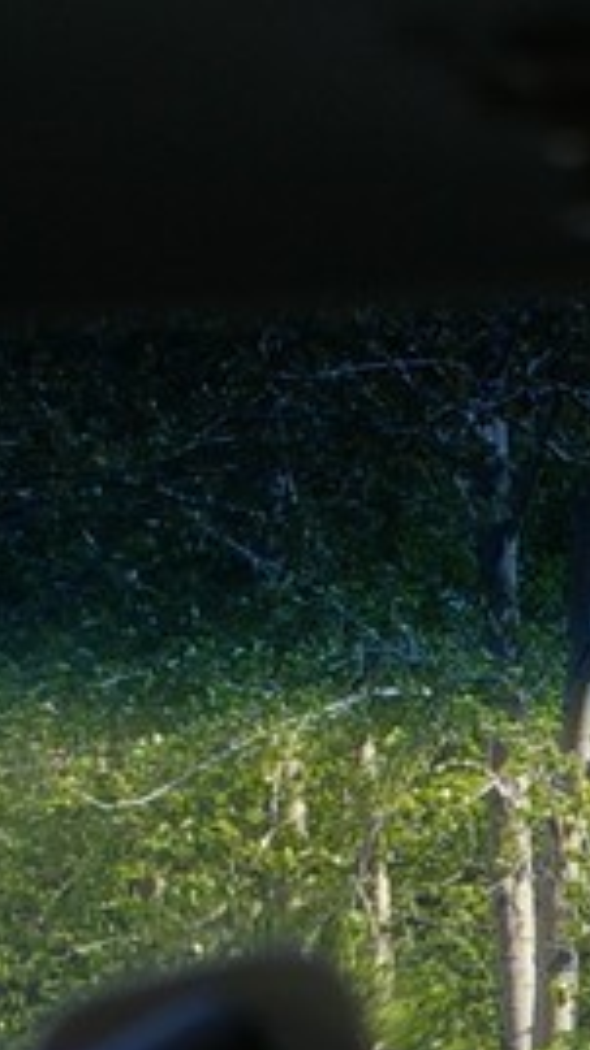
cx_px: 1690
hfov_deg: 3.2
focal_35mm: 377
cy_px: 1050
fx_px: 10502
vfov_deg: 5.7
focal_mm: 50
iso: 200
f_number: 8
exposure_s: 1/250
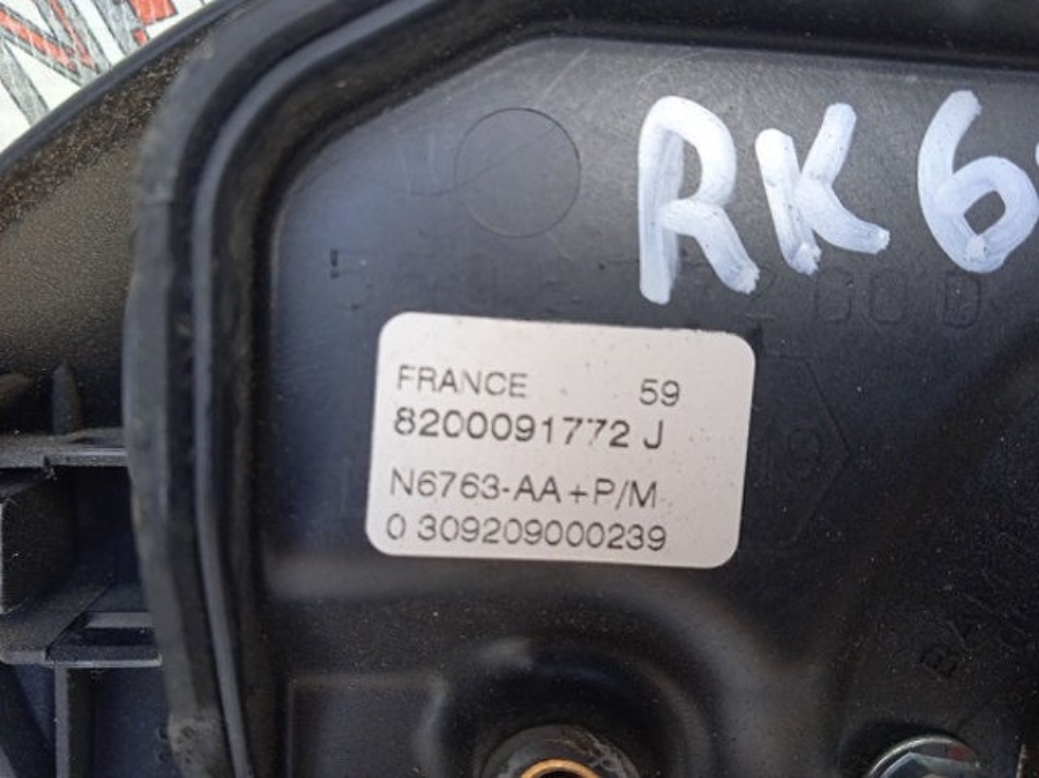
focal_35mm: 28
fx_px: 840
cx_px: 520
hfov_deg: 63.5
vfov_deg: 49.7
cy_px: 389
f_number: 2.2
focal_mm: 3.43
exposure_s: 1/100
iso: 216
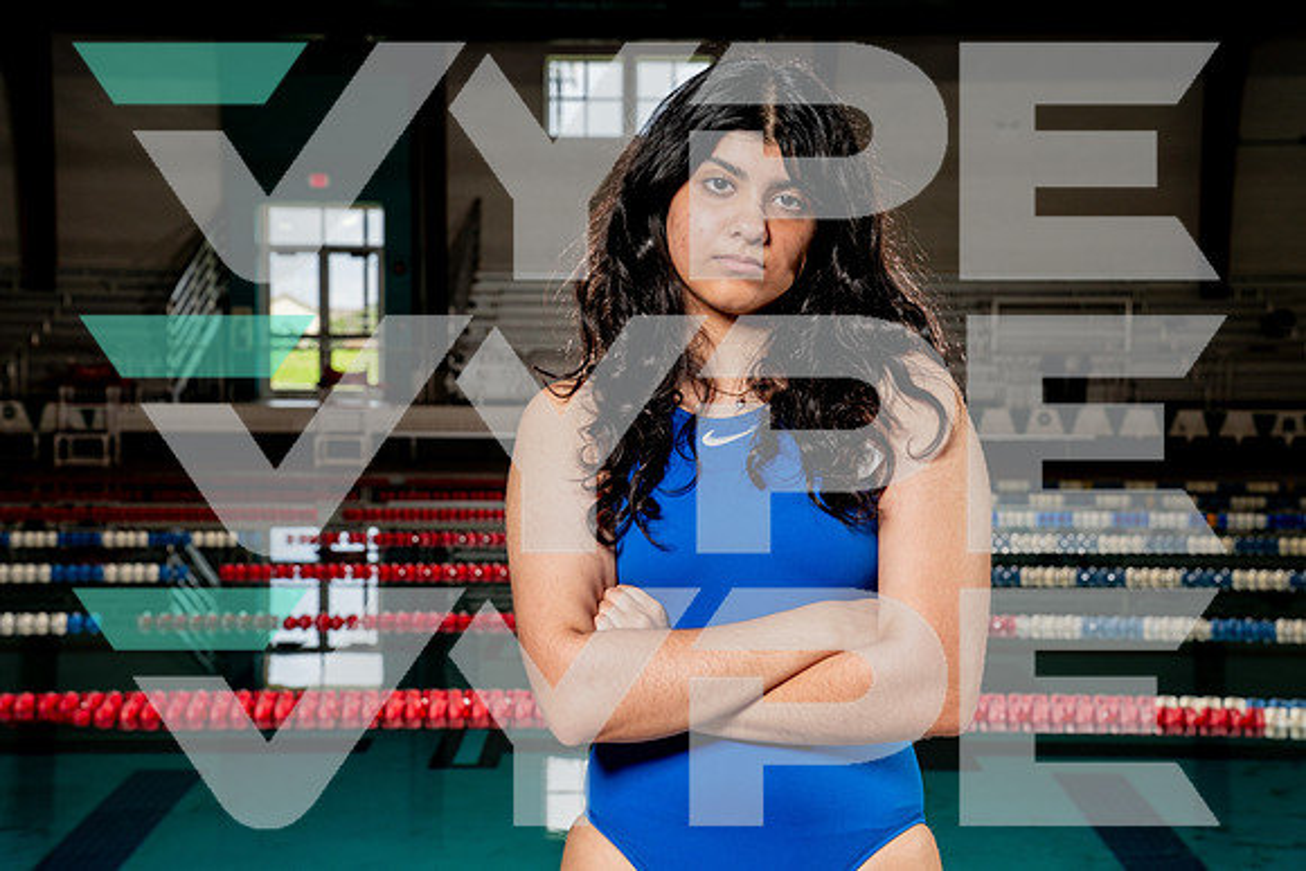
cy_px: 436
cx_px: 653
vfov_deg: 21.9
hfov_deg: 32.4
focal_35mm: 62
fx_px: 2250
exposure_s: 1/250
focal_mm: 62
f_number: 7.1
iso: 400
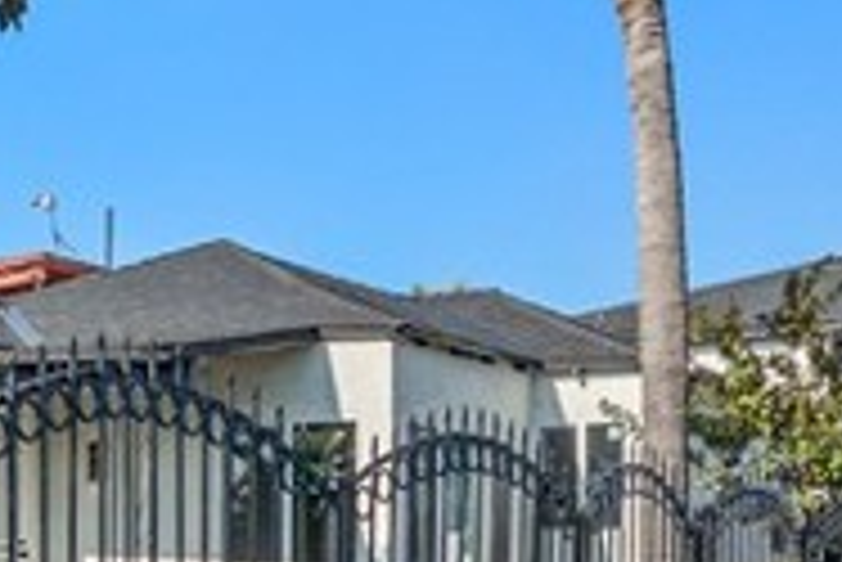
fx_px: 1919
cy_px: 668
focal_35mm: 82
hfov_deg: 24.0
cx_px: 81
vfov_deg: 16.1
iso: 400
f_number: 8
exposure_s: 1/1250
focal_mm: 10
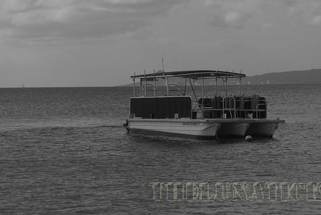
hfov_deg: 13.1
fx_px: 1401
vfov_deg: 8.8
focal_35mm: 157
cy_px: 98
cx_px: 199
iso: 100
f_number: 8
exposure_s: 1/640
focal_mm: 82
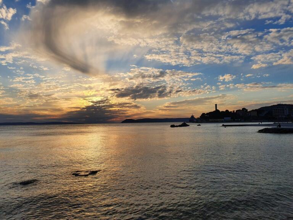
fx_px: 220
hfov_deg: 67.3
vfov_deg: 53.1
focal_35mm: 26
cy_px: 110
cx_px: 146
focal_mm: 4.32
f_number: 2.4
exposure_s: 1/2064
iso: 50
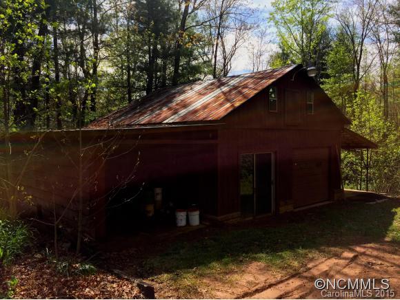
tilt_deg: +1.2
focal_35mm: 29
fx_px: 335
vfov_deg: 48.3
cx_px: 200
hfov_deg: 61.6
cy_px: 150
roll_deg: -0.5
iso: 32
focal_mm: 4.15
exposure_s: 1/1099
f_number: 2.2
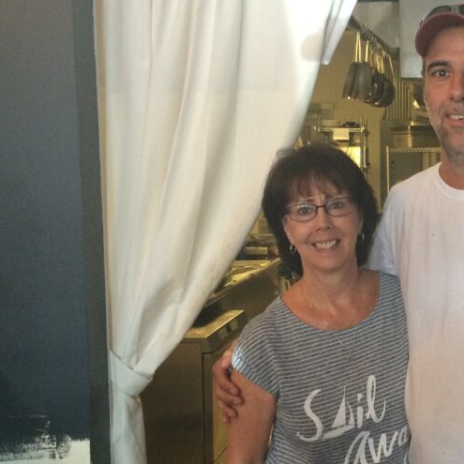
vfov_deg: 32.2
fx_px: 804
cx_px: 456
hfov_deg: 30.1
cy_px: 228
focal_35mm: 53
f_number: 2.2
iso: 250
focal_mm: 4.15
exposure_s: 1/30
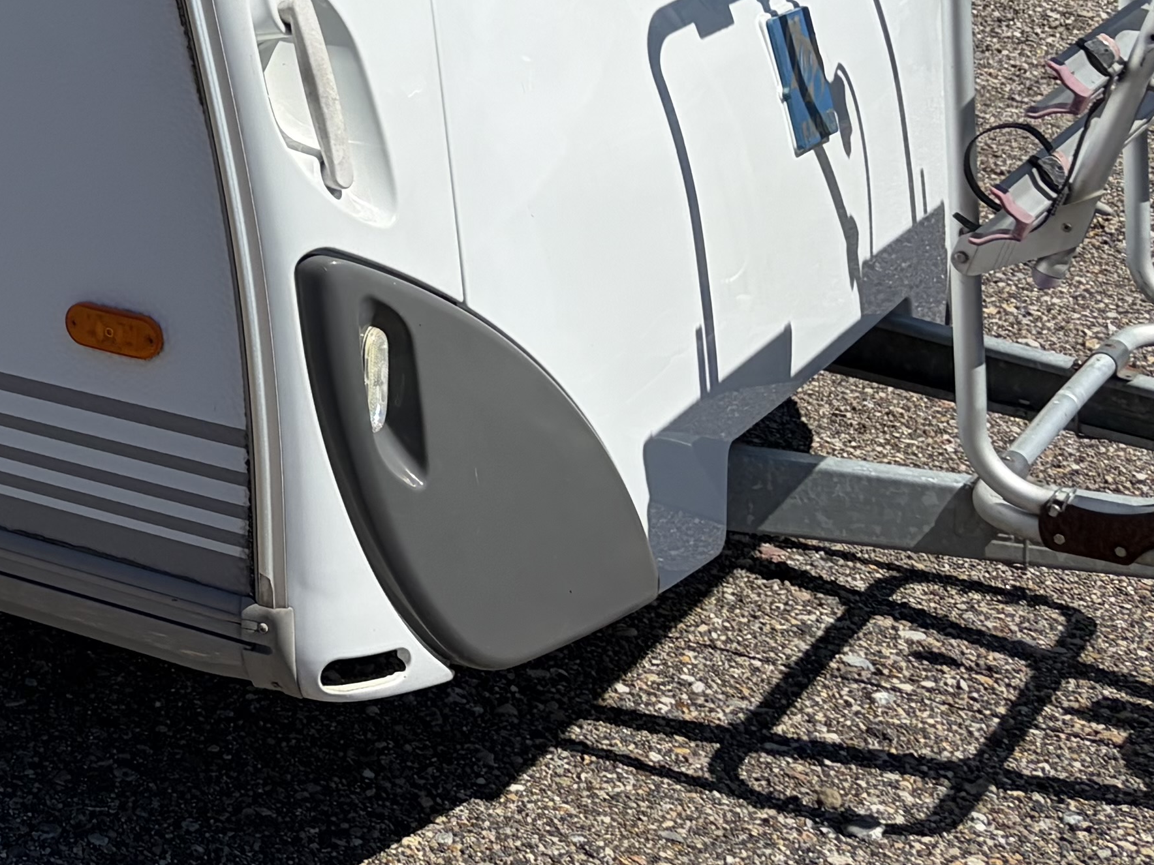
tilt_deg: -5.4
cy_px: -254
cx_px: -441
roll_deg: +1.9
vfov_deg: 16.6
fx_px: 2800
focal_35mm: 84
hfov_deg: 20.7
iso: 50
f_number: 1.6
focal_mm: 5.96
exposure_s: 1/5348
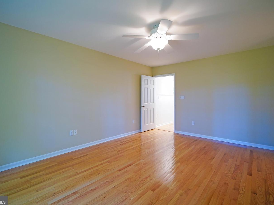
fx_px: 135
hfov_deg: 91.0
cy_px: 100
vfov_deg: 74.7
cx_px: 134
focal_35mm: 17
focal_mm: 10
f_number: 2.8
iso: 500
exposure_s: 1/30
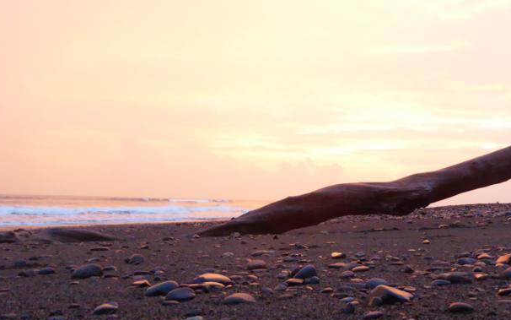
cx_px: 330
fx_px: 599
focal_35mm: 43
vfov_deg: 29.2
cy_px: 257
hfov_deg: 45.7
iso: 400
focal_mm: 4.3
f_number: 3.3
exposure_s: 1/15
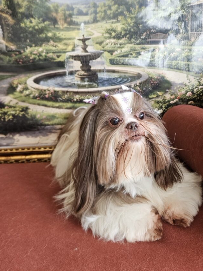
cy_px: 130
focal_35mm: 28
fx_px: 219
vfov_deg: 63.4
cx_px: 106
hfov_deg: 49.7
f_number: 1.8
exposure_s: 1/180
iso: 200
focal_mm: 5.4
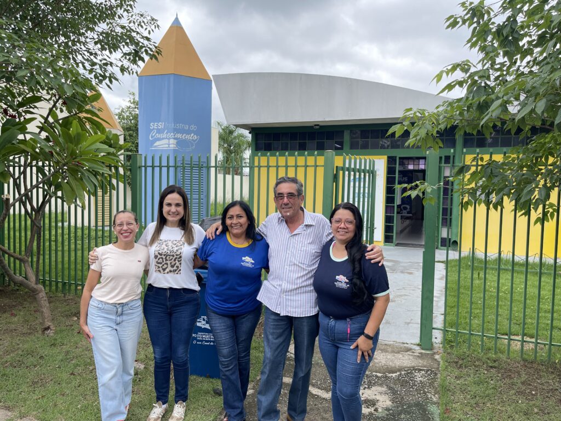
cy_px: 210
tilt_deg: -3.2
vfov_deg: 54.9
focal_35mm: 25
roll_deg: -1.3
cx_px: 280
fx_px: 405
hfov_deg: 69.4
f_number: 1.6
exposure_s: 1/750
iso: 32
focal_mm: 5.1
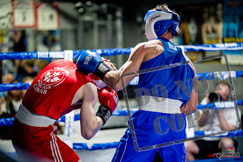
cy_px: 81
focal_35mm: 100
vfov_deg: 13.7
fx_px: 675
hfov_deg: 20.4
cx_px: 122
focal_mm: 100
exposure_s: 1/1000
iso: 5000
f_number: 2
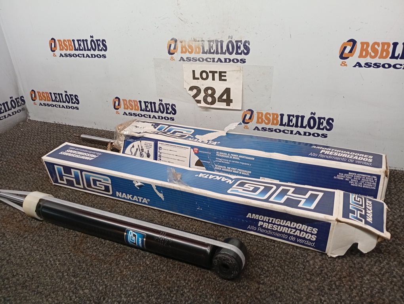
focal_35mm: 27
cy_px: 152
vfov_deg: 51.5
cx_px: 202
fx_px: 316
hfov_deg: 65.2
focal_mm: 3.98
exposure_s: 1/30
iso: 307
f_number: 1.8
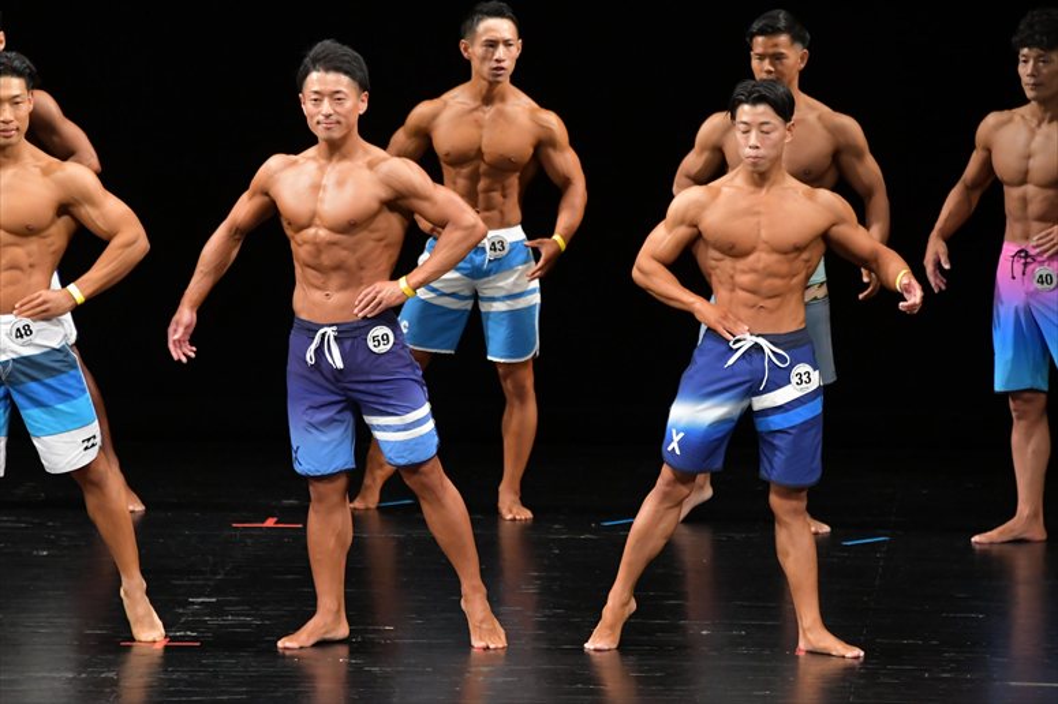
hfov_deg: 7.2
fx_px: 8372
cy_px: 352
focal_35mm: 285
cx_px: 529
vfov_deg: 4.8
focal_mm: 190
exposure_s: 1/400
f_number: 5.6
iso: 3200
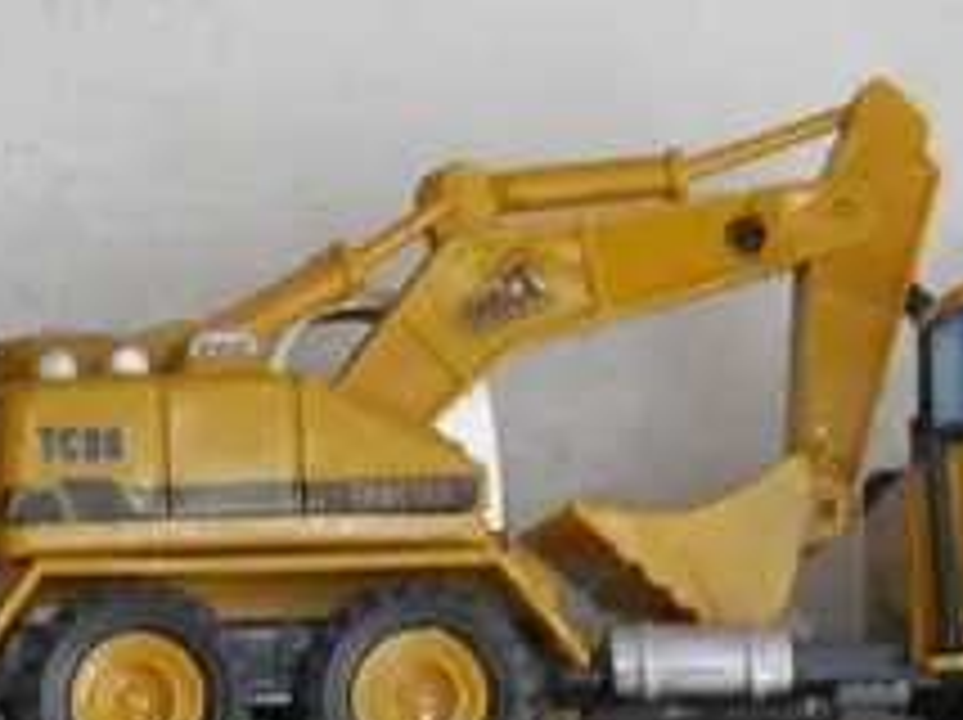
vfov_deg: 7.2
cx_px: -320
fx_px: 5585
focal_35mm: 201
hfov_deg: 9.7
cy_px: 1328
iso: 3200
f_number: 4.6
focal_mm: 21
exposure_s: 1/20
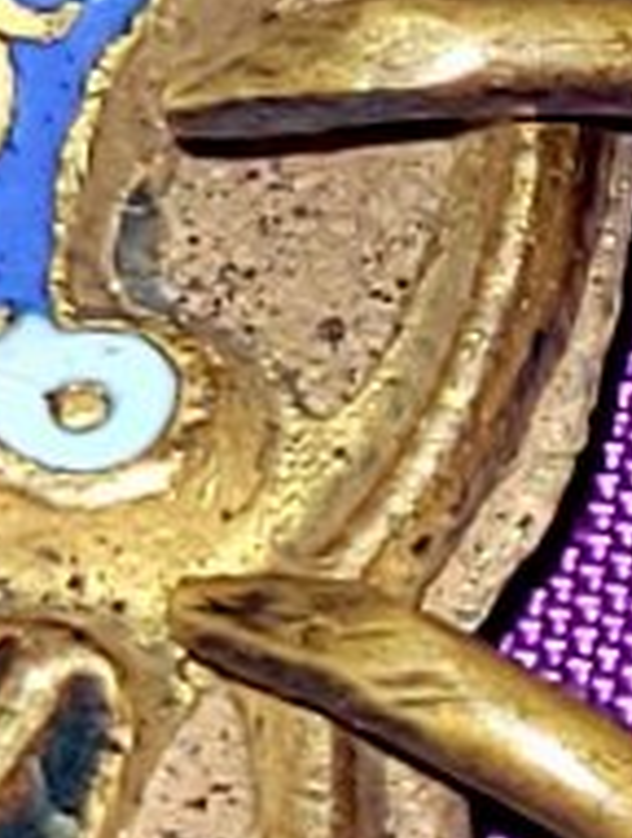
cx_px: 1132
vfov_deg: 11.3
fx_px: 3955
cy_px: -614
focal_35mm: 163
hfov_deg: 8.8
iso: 40
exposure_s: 1/115
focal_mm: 5.4
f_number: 1.8
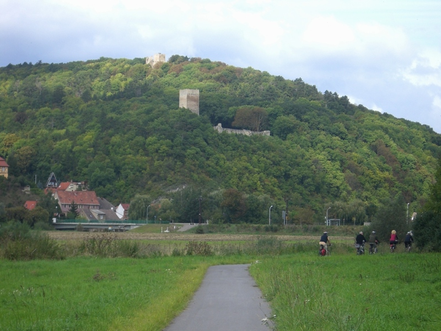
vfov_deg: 13.0
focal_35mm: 114
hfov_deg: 17.3
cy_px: 166
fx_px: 1452
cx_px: 220
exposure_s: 1/250
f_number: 5.2
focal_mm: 18.6
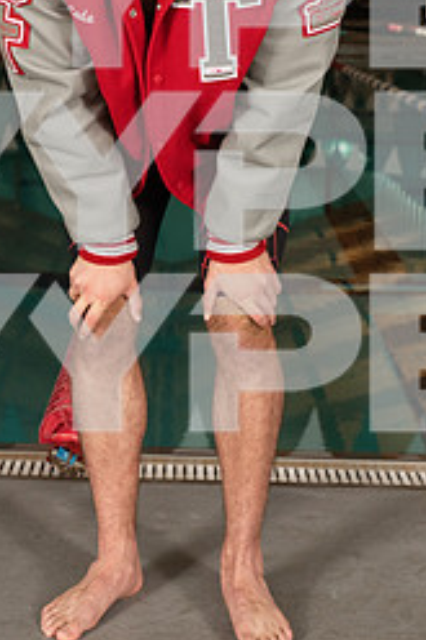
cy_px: 173
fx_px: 1422
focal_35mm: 80
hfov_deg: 17.0
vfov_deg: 25.1
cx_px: 165
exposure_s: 1/250
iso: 800
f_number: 7.1
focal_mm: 44
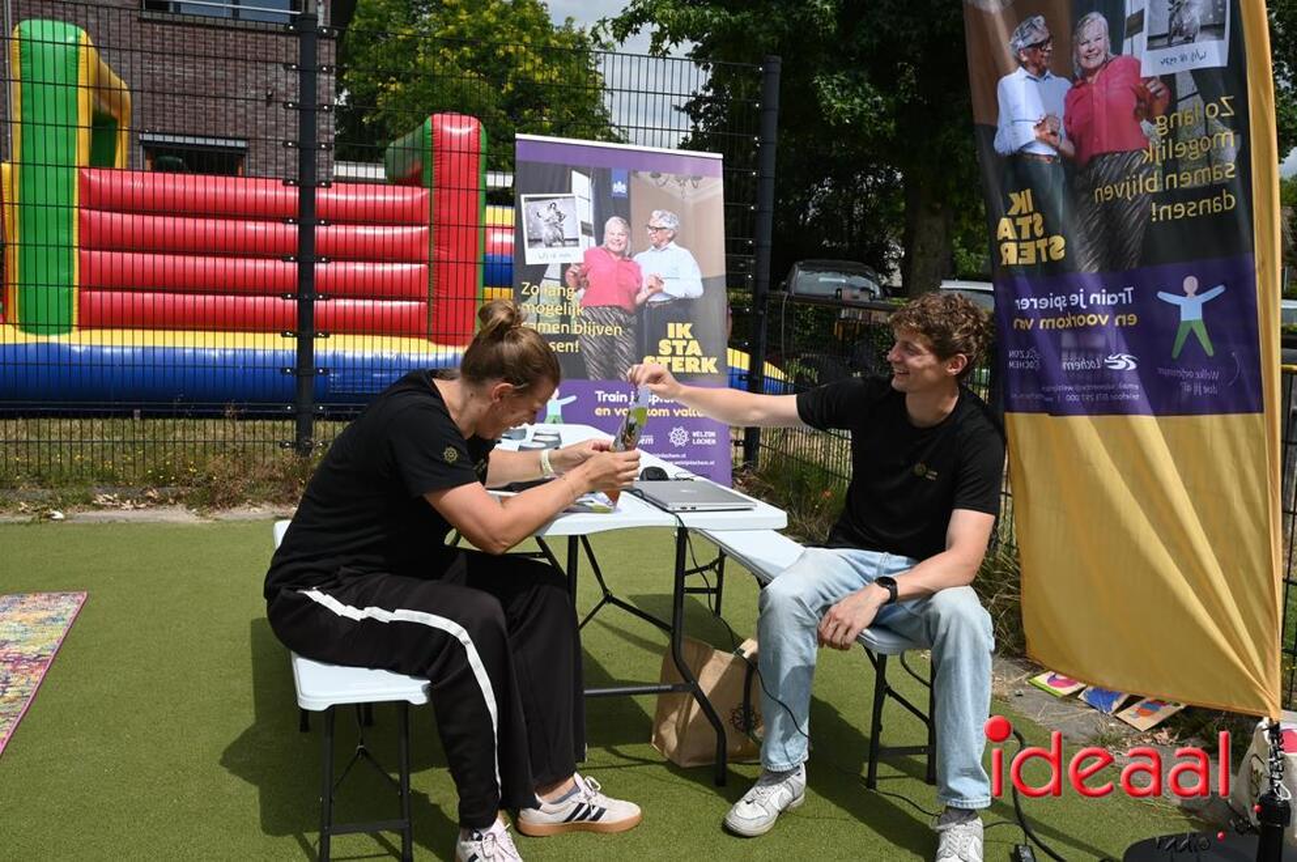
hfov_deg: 53.2
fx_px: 1295
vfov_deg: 36.8
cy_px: 431
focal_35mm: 36
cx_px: 648
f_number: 14
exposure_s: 1/800
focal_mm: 36
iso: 640
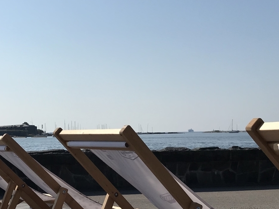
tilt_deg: -0.7
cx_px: 115
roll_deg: +0.8
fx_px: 484
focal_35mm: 60
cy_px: 146
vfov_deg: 24.2
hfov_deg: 32.1
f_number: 1.8
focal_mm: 3.99
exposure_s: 1/6849
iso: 20
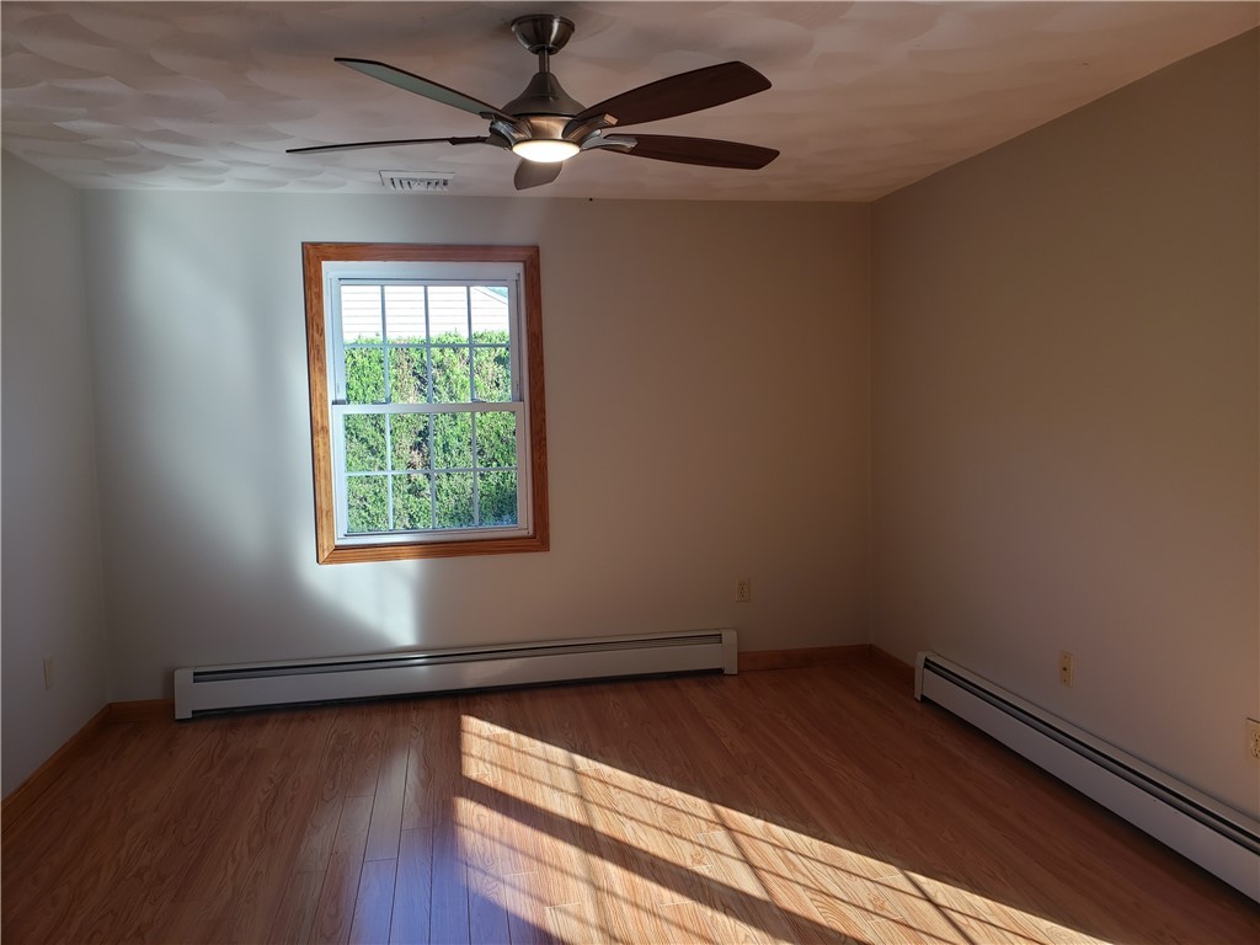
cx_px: 630
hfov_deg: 67.3
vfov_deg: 53.1
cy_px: 472
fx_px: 946
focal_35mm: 26
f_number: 2.4
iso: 50
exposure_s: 1/120
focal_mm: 4.3
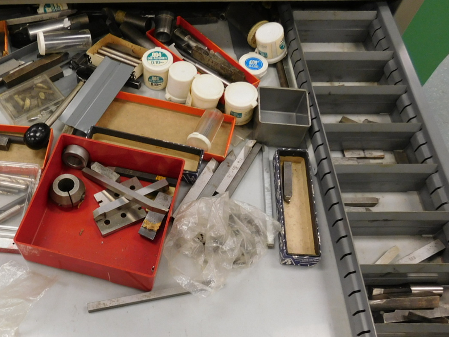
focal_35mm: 35
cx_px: 131
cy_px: 238
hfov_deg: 51.1
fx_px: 454
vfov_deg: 40.0
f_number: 3
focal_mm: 4
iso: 140
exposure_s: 1/30
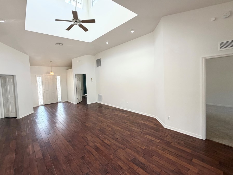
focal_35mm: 16
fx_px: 108
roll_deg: +3.5
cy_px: 83
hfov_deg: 94.1
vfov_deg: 78.0
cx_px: 104
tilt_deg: -2.1
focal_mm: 2.22
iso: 250
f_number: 2.2
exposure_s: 1/120
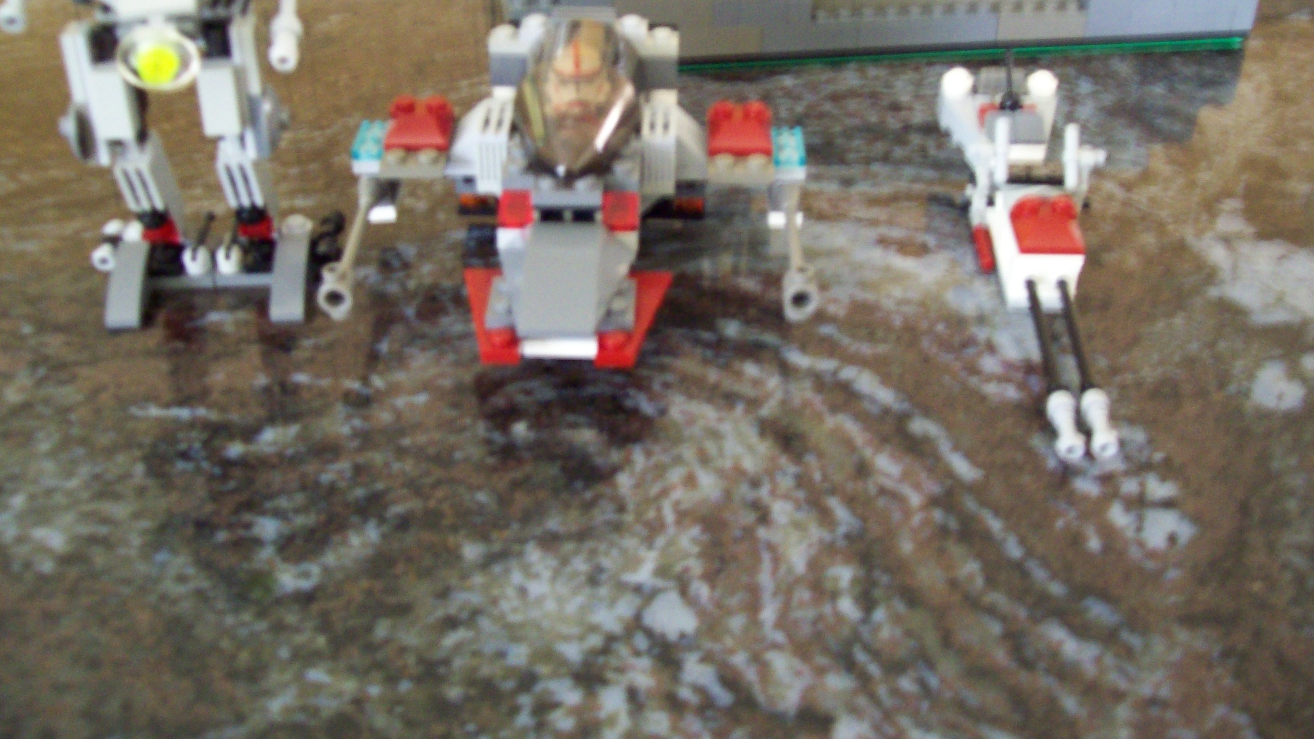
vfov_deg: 29.5
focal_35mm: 40
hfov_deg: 50.5
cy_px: 255
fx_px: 1394
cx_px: 663
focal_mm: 6
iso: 200
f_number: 2.7
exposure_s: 1/2
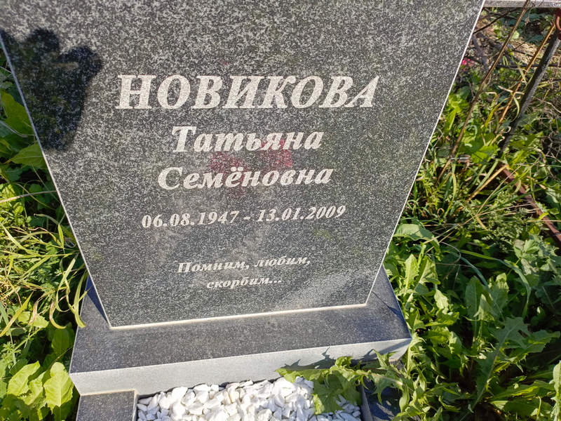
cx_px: 280
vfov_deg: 54.9
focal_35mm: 25
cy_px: 210
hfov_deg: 69.4
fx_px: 405
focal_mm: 4.76
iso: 112
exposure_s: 1/535
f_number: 1.69
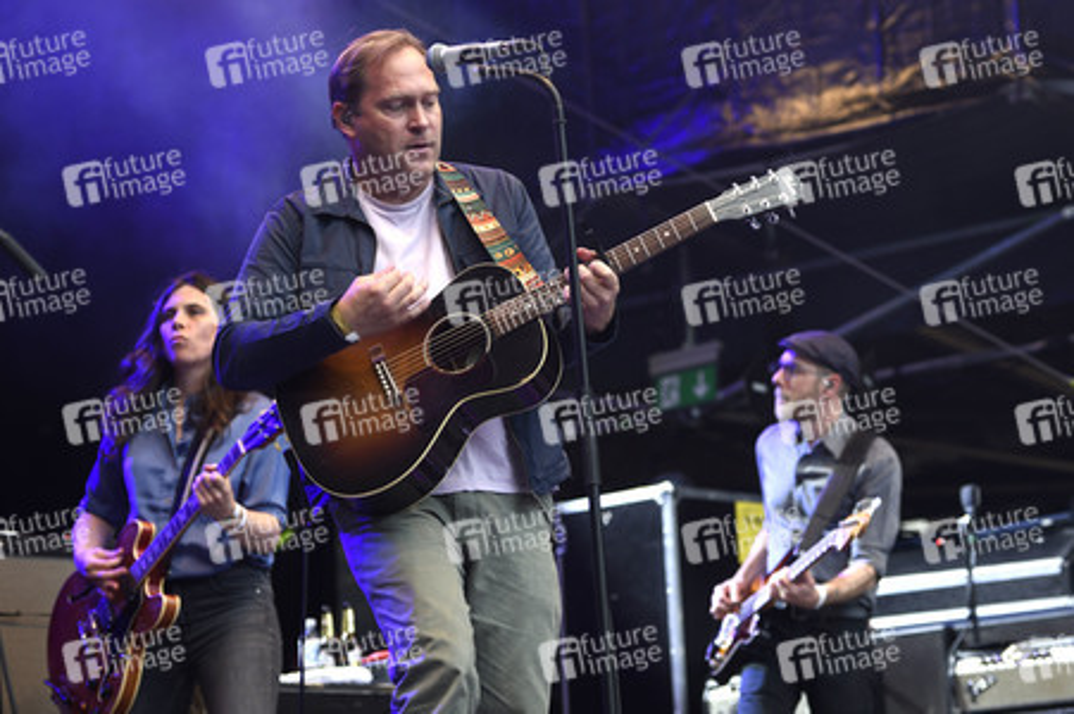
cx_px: 537
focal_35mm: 92
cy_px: 357
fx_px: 2743
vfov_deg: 14.8
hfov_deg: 22.2
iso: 800
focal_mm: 92
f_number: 3.5
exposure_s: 1/500
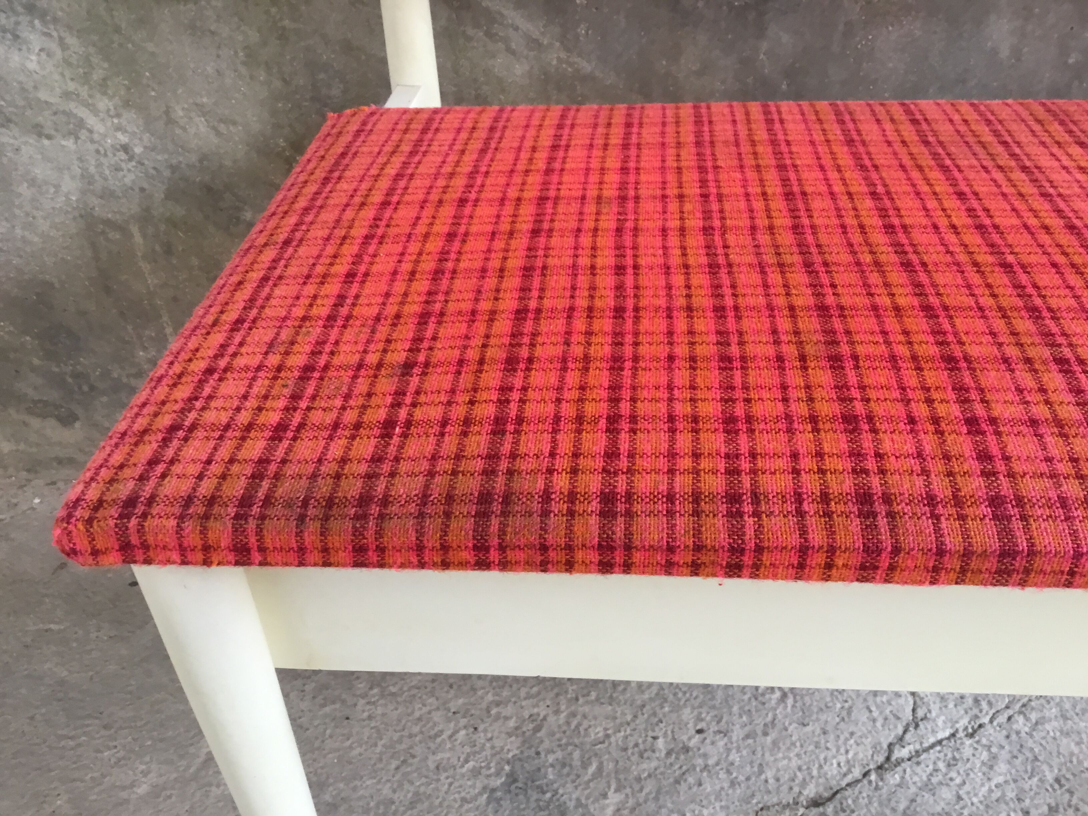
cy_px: 408
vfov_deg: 45.4
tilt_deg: -35.0
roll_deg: +3.7
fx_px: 974
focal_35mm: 31
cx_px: 544
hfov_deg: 58.4
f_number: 2.4
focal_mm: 3.3
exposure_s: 1/33
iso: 64
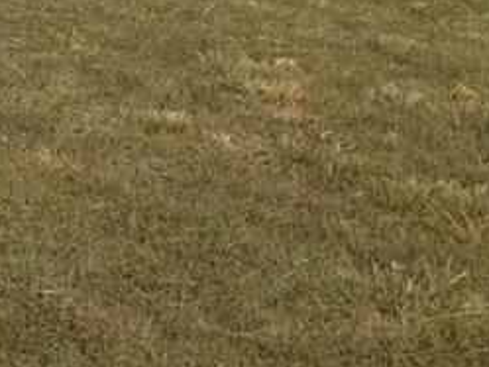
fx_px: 2035
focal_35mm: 144
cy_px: -353
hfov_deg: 12.8
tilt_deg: -2.6
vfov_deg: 9.6
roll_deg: +2.7
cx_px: -304
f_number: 2.4
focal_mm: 4.28
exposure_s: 1/1493
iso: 50
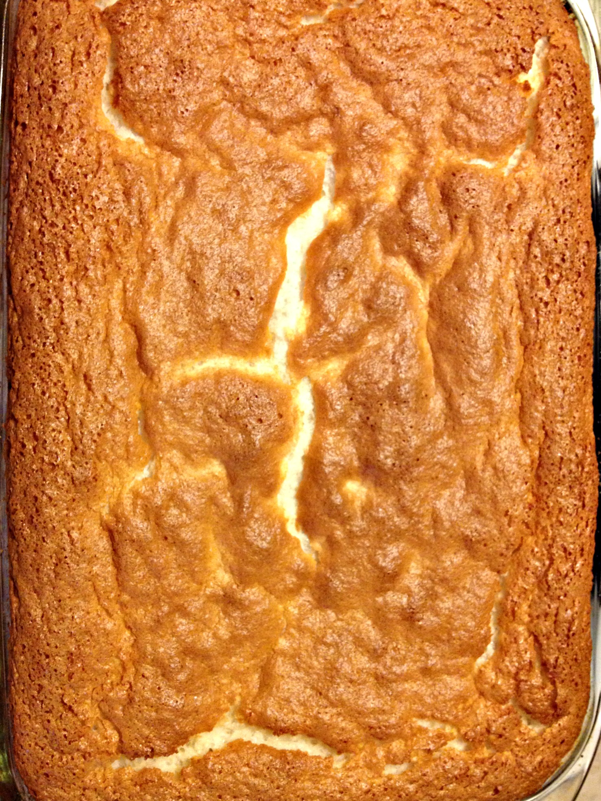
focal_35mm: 35
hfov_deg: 40.7
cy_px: 400
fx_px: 810
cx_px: 300
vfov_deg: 52.6
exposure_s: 1/20
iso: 200
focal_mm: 4.28
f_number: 2.4
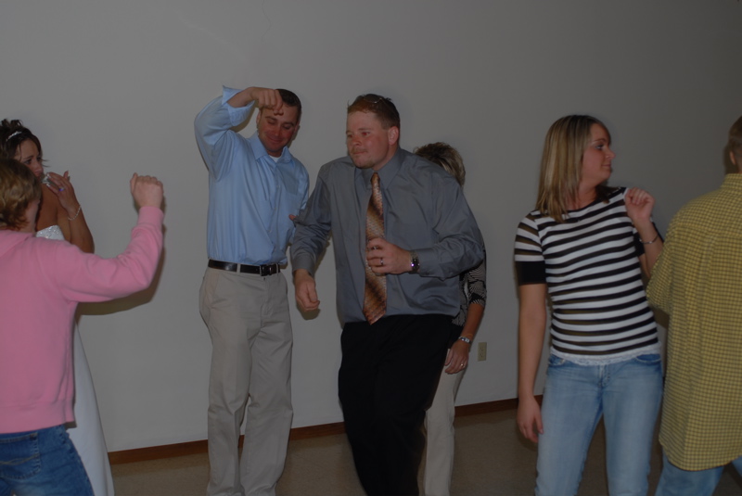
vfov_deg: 25.8
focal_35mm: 52
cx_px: 371
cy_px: 248
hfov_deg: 37.8
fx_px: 1083
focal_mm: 35
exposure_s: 1/8
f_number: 2.8
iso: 100
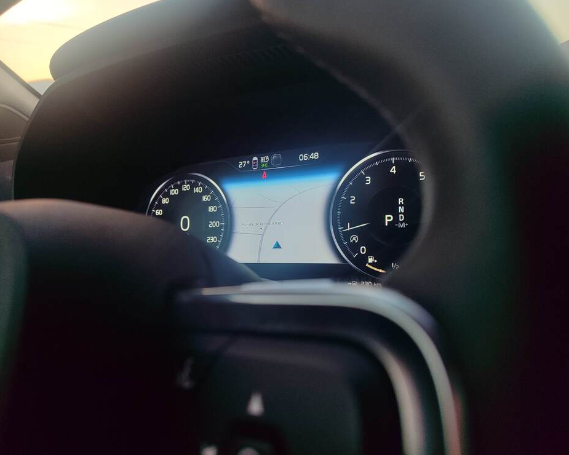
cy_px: 225
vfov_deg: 53.2
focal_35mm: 27
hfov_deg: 64.0
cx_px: 260
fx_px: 455
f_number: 1.89
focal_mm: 5.95
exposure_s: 1/100
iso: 79
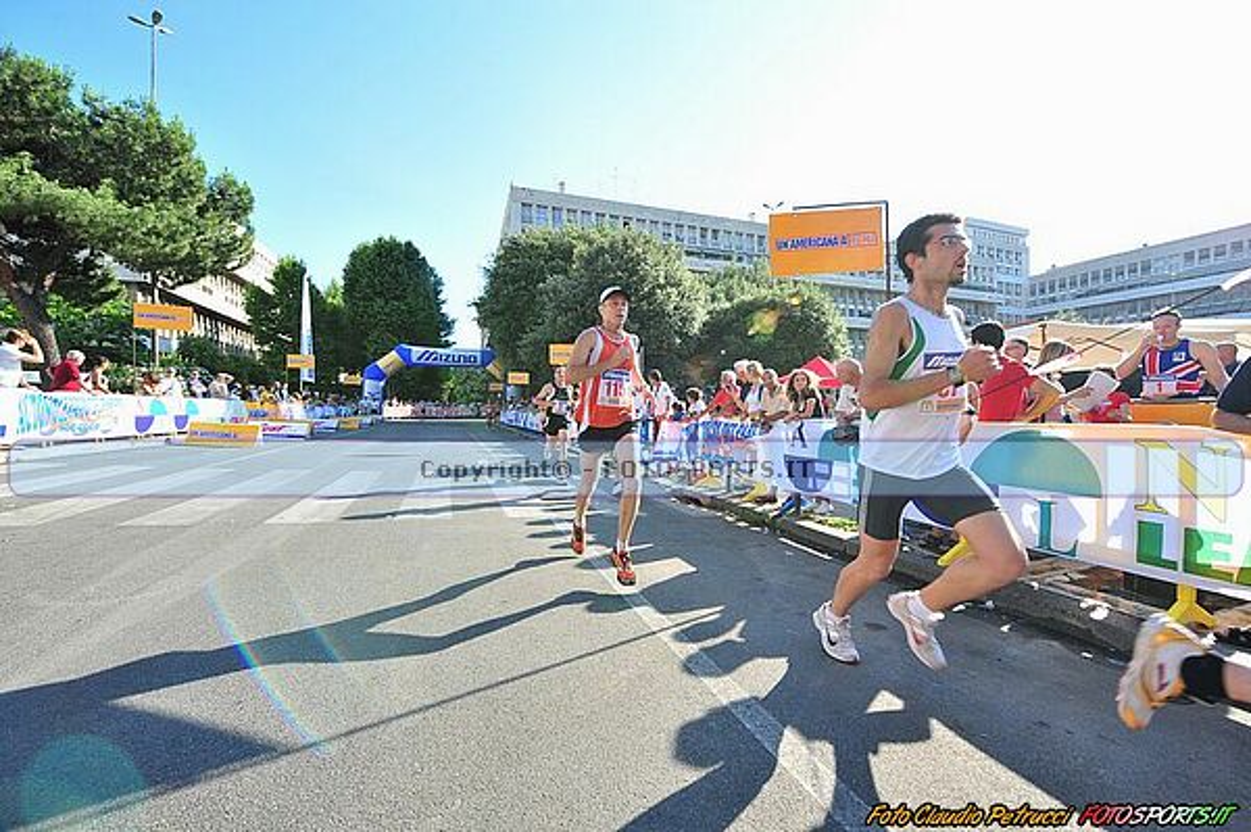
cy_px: 416
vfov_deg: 81.1
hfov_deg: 104.3
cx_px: 626
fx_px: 486
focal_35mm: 14
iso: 400
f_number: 8
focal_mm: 14
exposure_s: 1/400
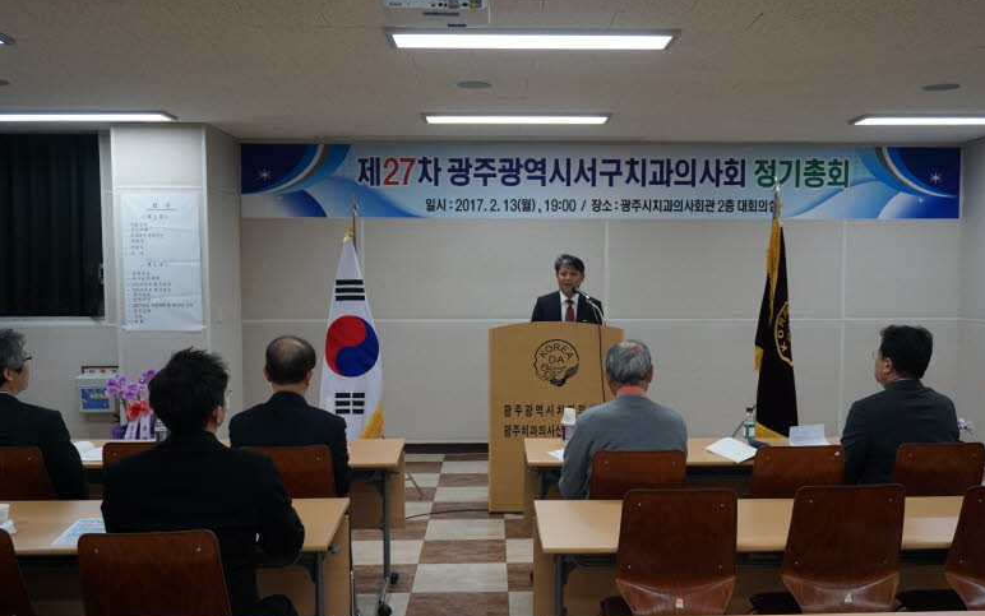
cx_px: 540
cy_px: 353
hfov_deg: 52.7
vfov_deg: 34.4
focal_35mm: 37
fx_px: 994
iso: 800
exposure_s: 1/160
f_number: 4
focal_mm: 22
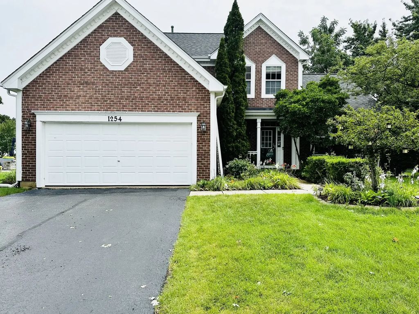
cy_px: 157
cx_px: 210
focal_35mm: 24
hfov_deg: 71.6
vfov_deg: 56.8
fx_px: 291
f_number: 1.78
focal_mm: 6.86
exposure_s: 1/2732
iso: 80
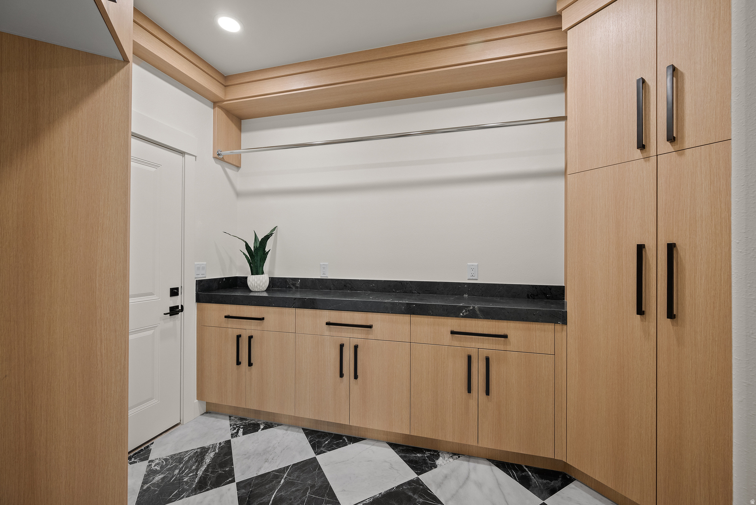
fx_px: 294
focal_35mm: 14
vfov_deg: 81.3
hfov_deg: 104.2
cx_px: 378
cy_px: 252
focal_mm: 14
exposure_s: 1
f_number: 8
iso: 500
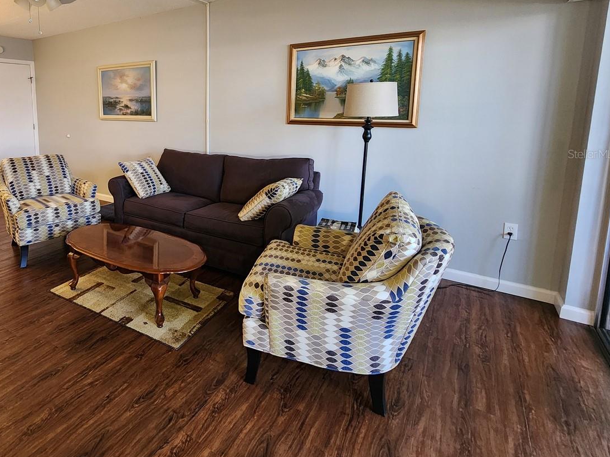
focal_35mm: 19
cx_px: 175
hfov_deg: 80.0
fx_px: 335
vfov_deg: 66.9
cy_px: 154
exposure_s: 1/60
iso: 320
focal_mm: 2.2
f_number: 2.2
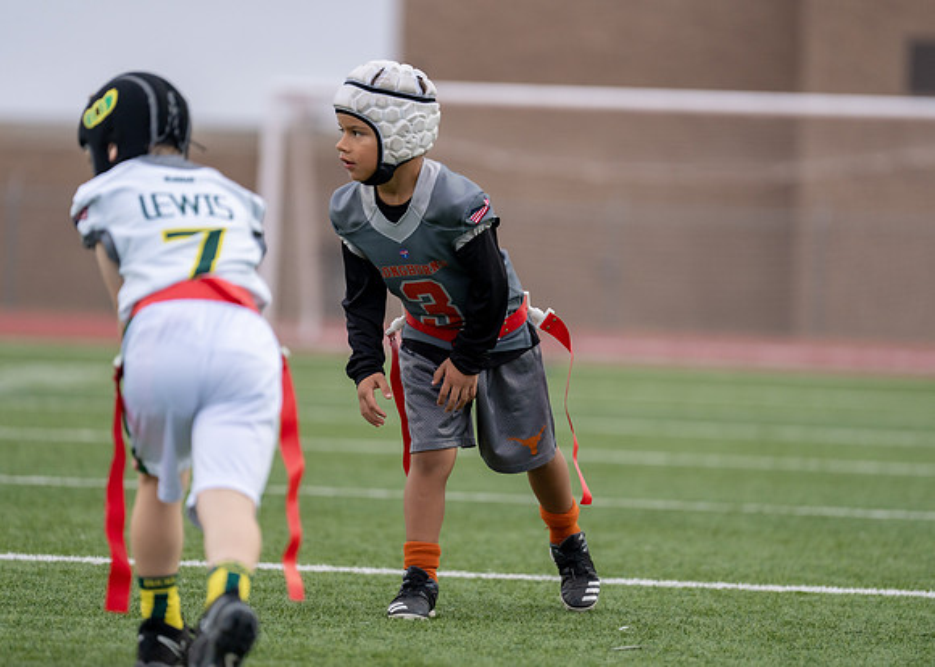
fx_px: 5564
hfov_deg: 9.6
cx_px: 468
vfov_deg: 6.9
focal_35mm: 210
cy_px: 334
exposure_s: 1/1000
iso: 640
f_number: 2.8
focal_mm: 200
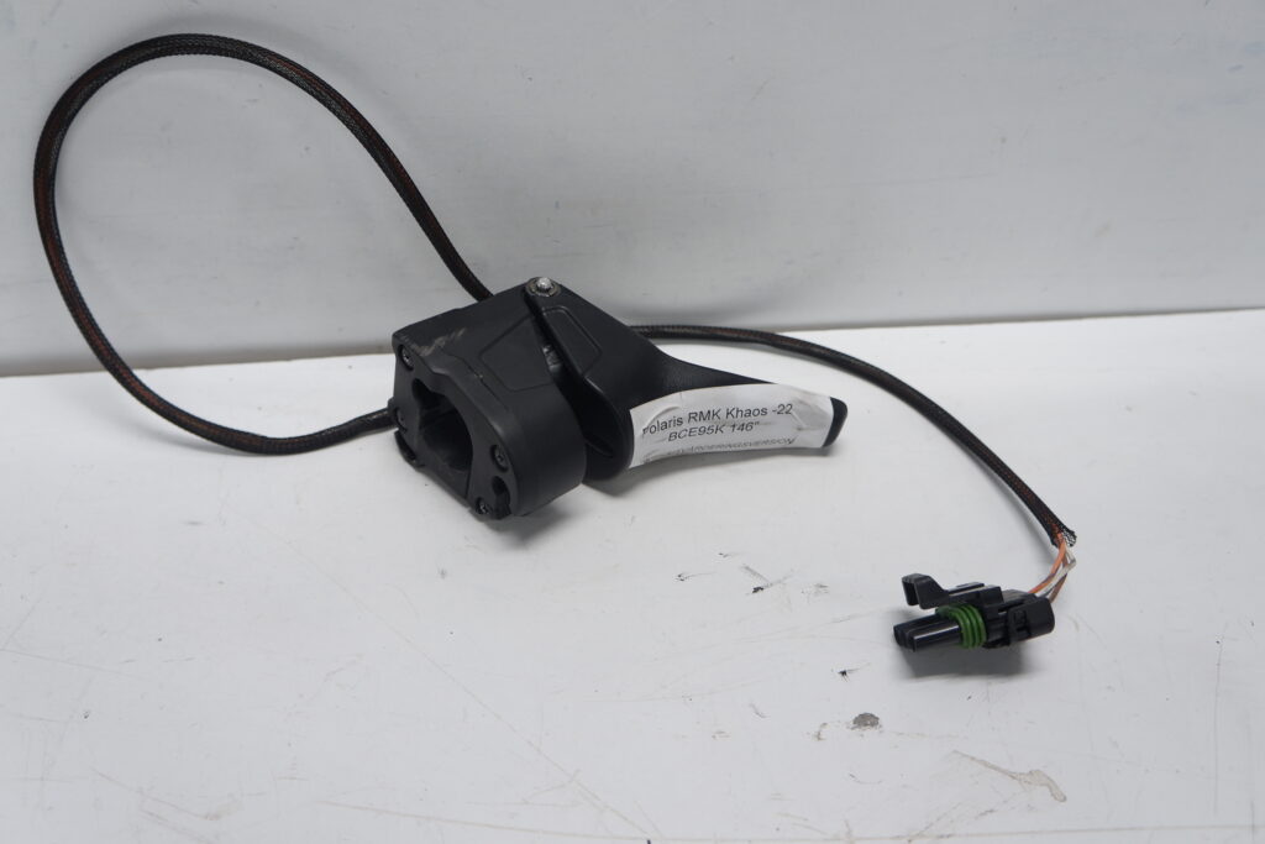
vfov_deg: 43.6
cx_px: 632
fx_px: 1054
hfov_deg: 61.9
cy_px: 422
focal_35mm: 30
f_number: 4
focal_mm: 20
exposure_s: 1/60
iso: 125
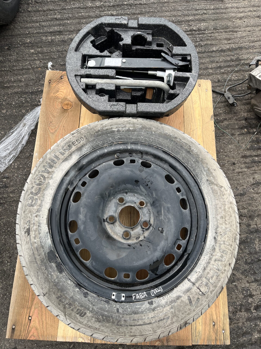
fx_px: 261
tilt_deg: -75.3
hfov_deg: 53.1
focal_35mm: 26
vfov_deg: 67.3
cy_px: 174
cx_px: 130
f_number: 1.6
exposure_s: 1/649
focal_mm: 5.1
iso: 50
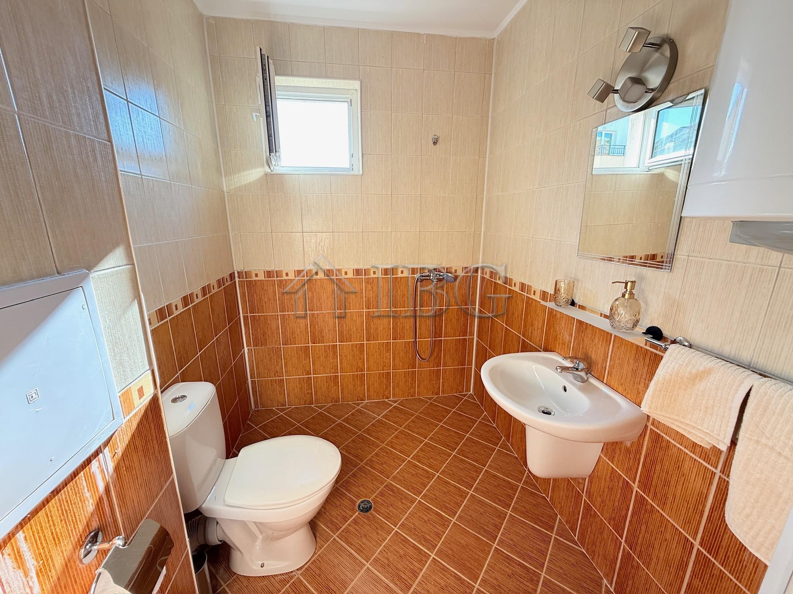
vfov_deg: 85.7
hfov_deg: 102.1
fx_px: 321
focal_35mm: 14
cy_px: 297
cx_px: 396
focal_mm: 2.22
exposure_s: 1/99
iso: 100
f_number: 2.2
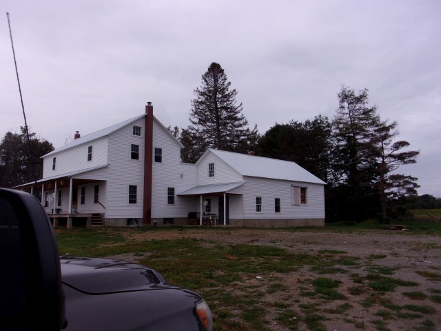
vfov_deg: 49.7
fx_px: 357
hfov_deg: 63.4
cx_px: 220
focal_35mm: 28
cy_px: 166
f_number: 10.8
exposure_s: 1/170
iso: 80
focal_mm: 5.1
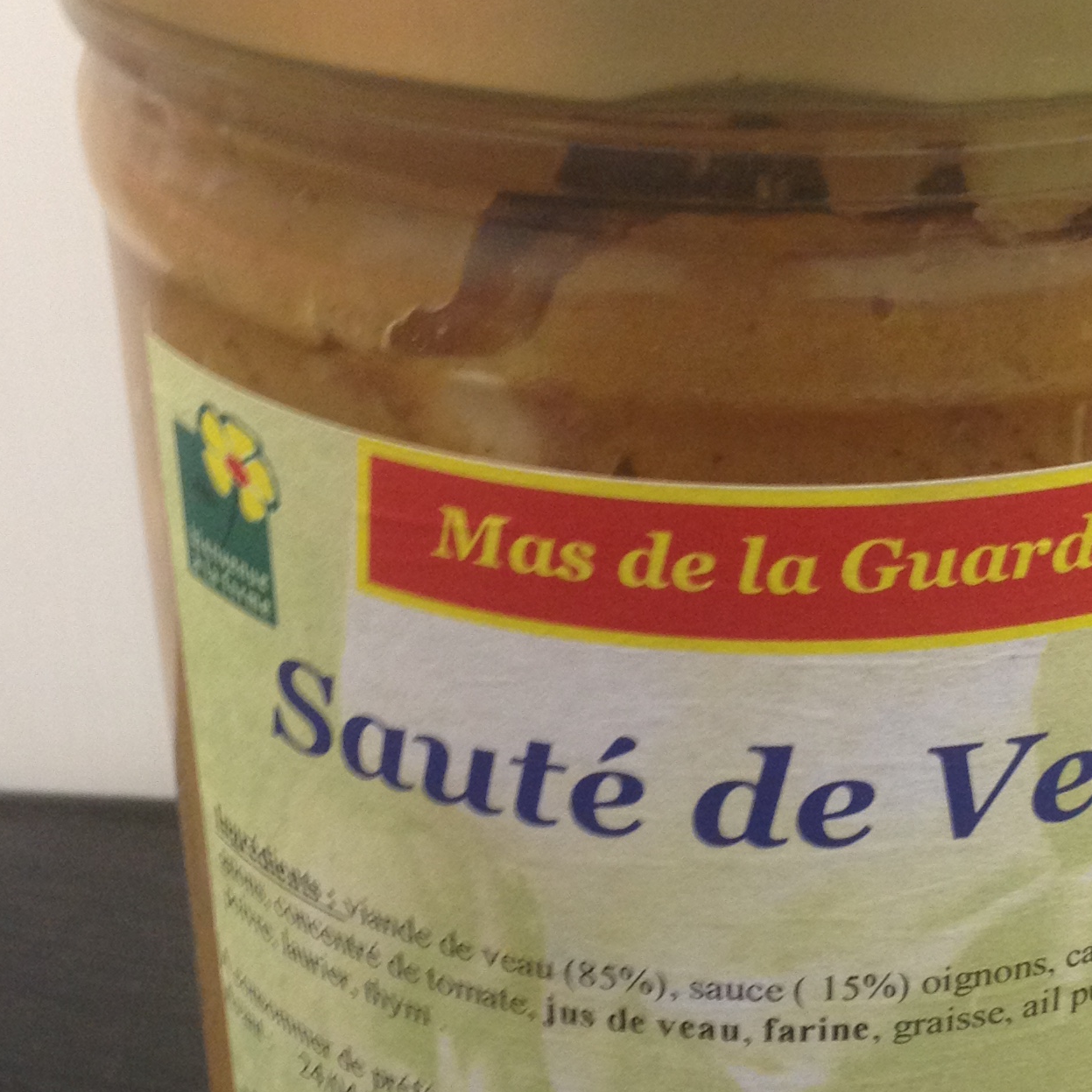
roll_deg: -0.3
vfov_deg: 21.3
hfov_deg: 21.3
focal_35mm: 81
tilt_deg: -30.7
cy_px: 774
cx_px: 739
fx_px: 2891
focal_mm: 4.28
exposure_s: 1/20
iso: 125
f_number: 2.4
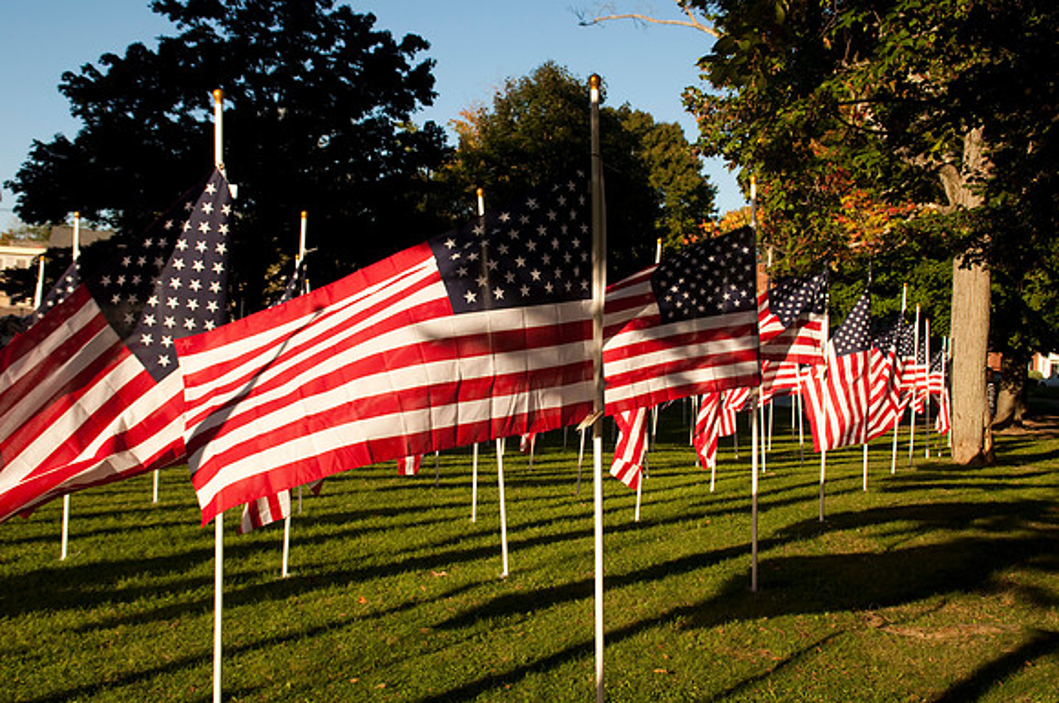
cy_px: 352
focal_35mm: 48
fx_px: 1410
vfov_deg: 28.0
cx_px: 530
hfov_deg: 41.2
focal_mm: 32
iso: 200
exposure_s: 1/320
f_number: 9
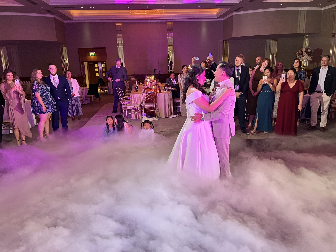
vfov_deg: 53.1
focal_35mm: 26
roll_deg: +1.4
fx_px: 252
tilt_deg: -13.5
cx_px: 168
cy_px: 126
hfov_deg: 67.3
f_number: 1.6
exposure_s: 1/57
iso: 400
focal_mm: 5.1
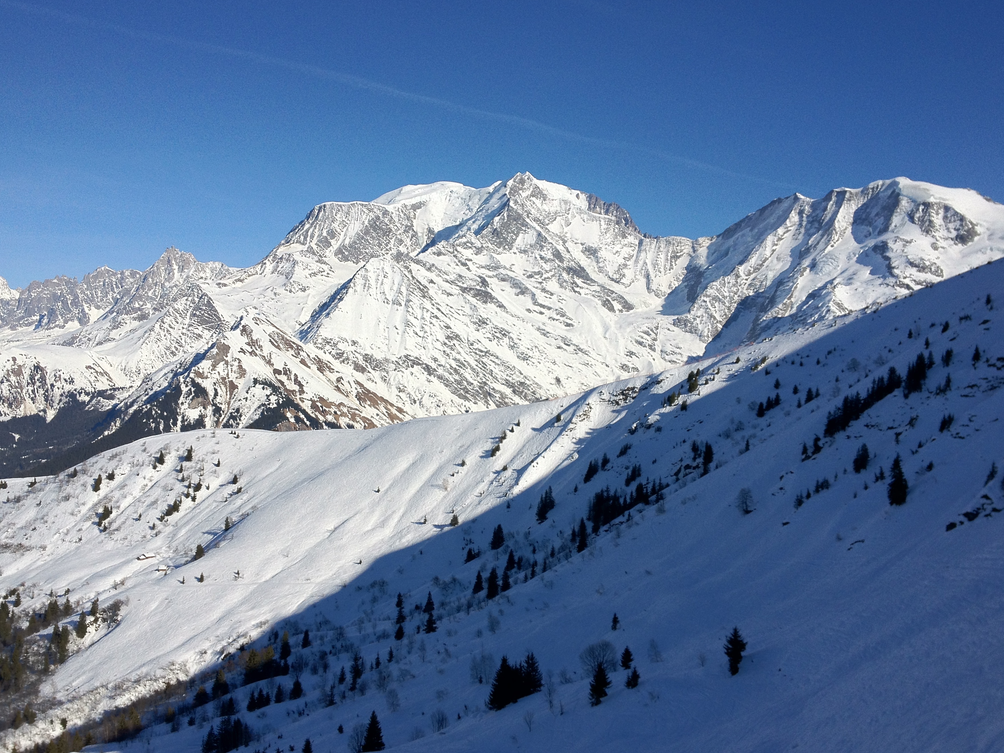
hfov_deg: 49.0
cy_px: 376
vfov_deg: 37.7
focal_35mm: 38
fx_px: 1102
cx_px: 482
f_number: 2.4
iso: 64
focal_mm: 4.28
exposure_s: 1/5025
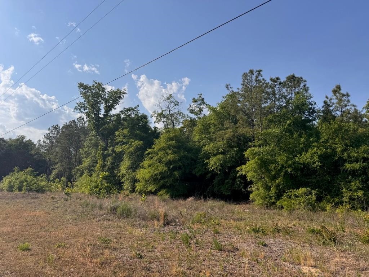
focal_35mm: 24
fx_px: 256
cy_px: 138
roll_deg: -0.6
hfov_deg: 71.6
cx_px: 184
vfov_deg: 56.8
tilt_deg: +13.2
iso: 80
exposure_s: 1/6410
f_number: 1.78
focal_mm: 6.76
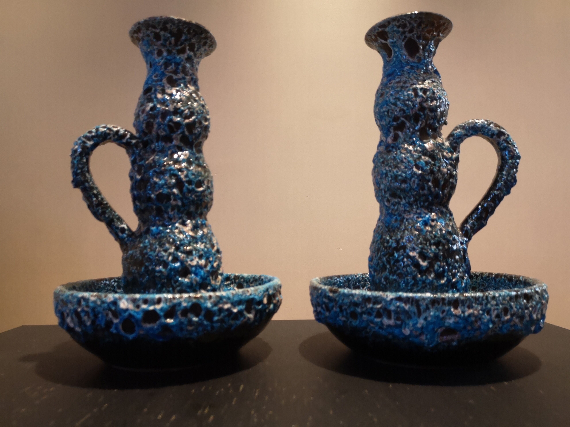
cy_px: 214
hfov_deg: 65.3
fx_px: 445
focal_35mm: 27
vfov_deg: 51.4
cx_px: 285
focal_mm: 3.95
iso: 400
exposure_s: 1/25
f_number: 1.8
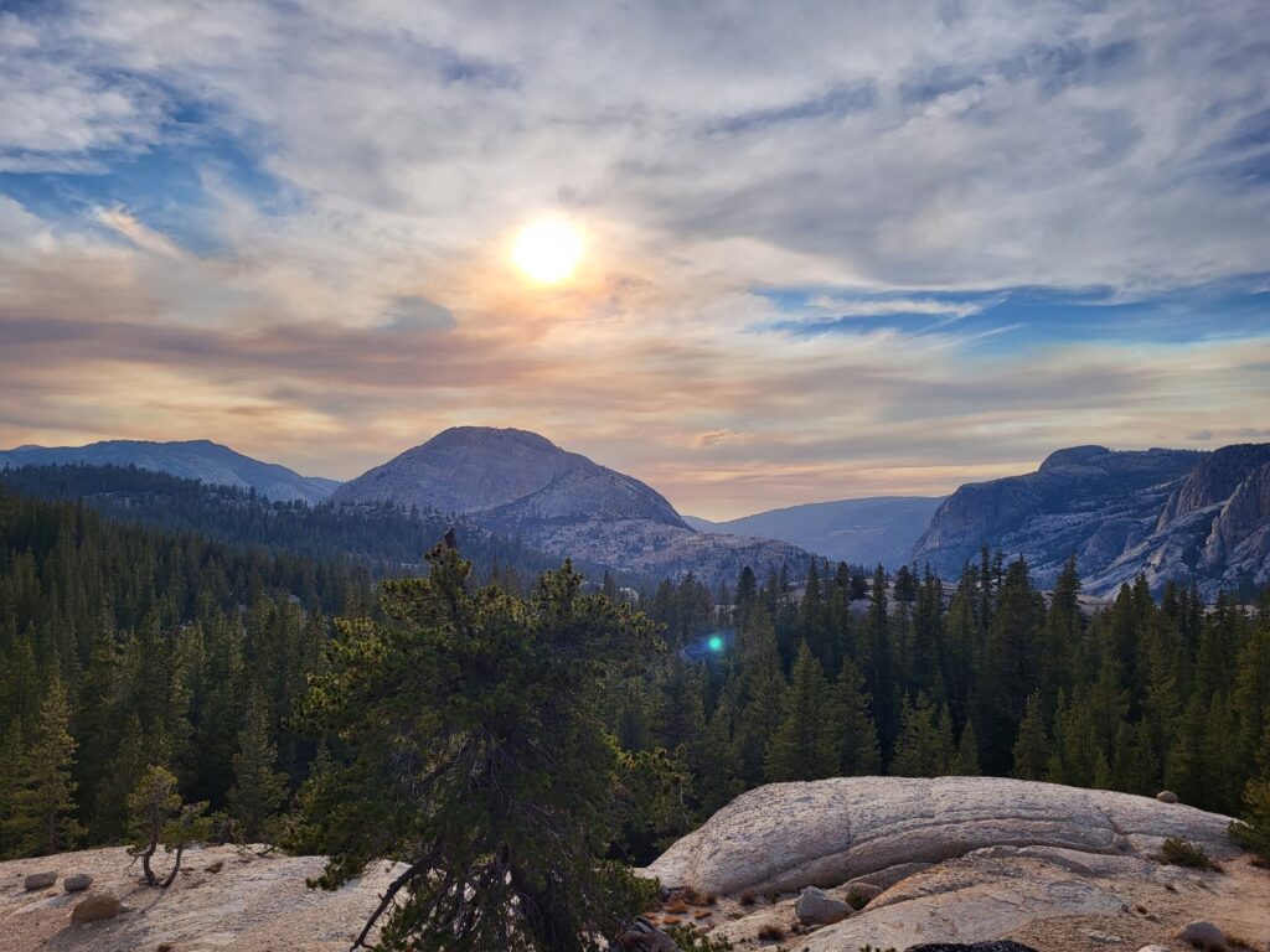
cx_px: 635
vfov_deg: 53.1
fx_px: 954
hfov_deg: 67.3
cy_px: 476
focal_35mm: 26
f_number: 1.8
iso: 40
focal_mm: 5.4
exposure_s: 1/3333
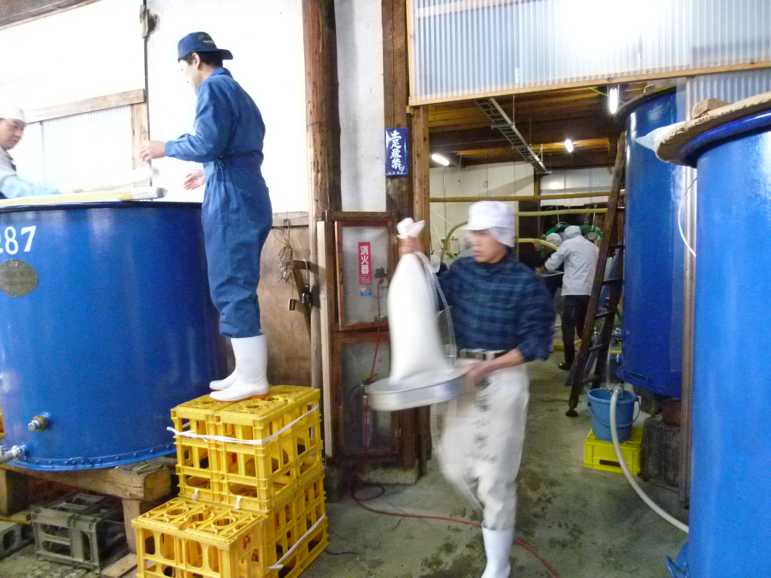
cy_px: 289
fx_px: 535
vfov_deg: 56.8
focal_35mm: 24
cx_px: 386
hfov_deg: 71.6
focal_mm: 4.3
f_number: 2.2
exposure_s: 1/25
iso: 800
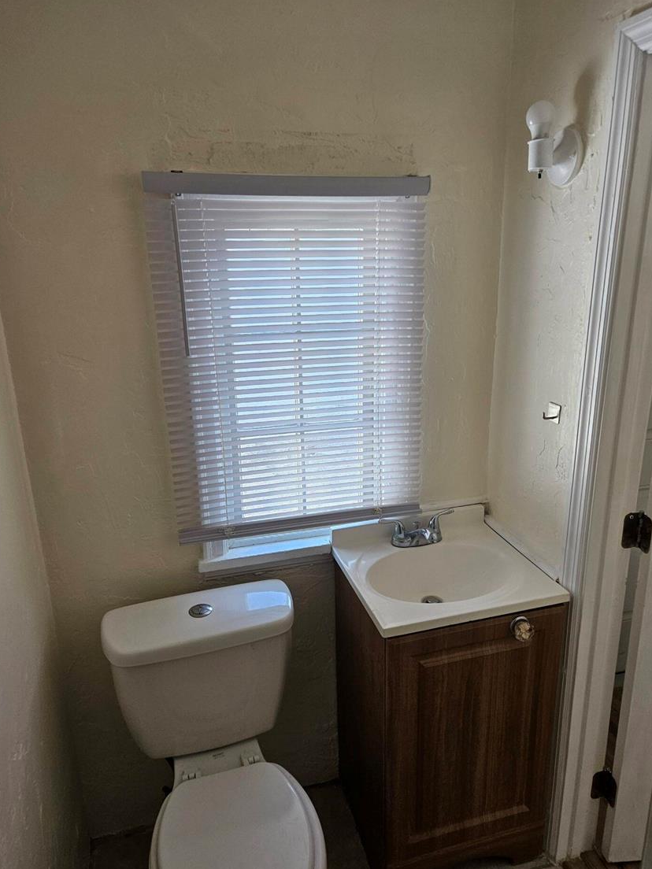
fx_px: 628
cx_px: 330
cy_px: 439
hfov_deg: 54.9
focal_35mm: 25
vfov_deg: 69.4
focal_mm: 5.4
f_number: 1.8
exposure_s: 1/207
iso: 160
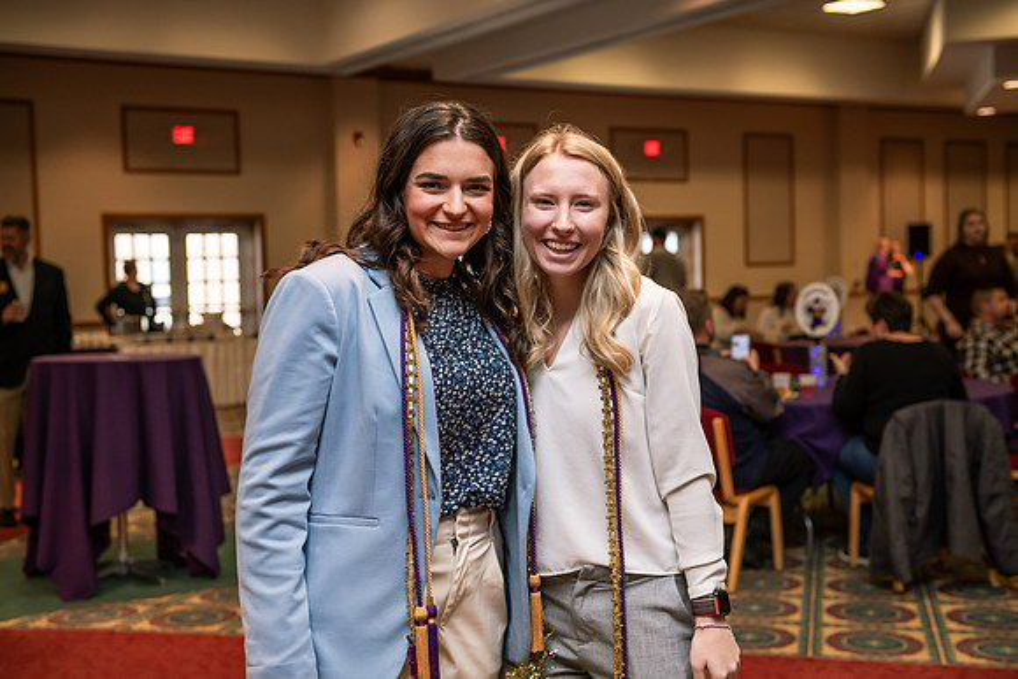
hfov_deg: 39.6
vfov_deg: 27.0
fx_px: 1414
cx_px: 509
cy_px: 340
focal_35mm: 50
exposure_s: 1/160
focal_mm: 50
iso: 1250
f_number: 3.5
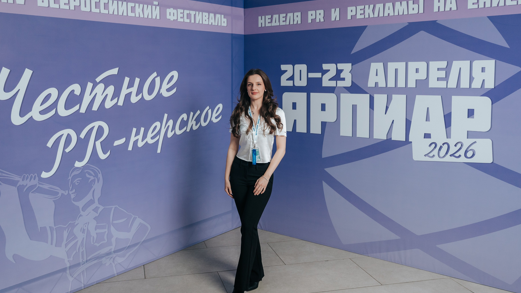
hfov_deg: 55.3
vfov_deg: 32.7
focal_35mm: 36
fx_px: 497
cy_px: 115
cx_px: 248
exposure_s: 1/160
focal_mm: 28
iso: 800
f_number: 2.8
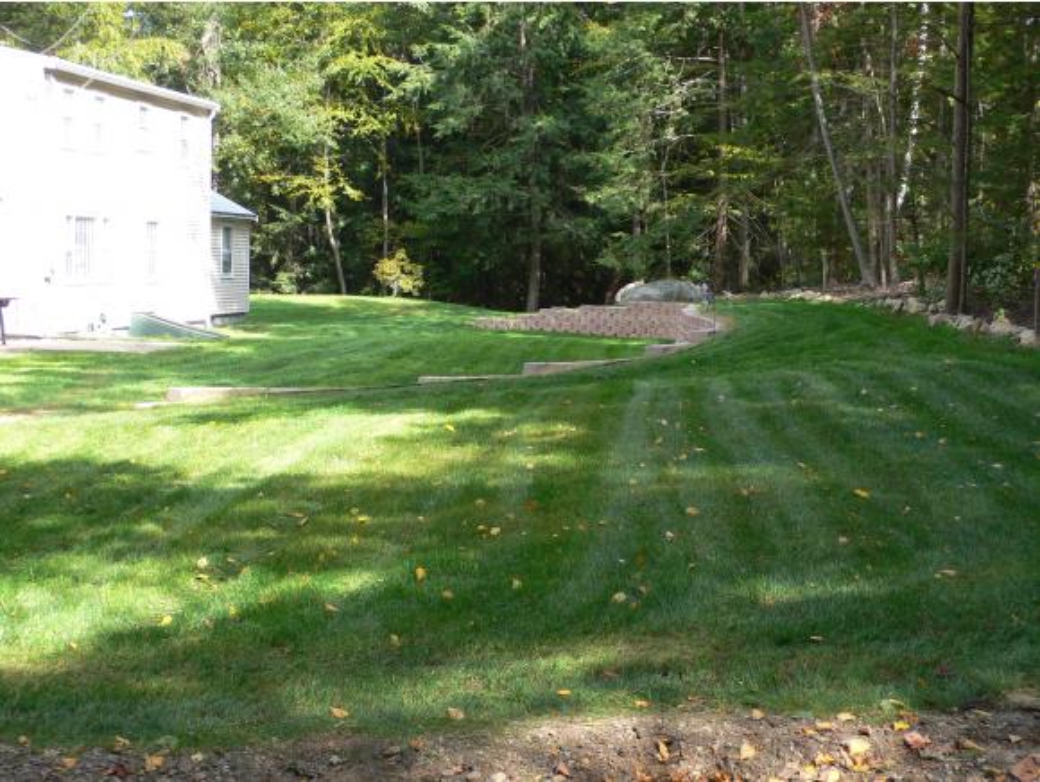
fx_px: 1744
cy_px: 391
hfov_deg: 33.2
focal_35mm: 58
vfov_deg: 25.3
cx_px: 520
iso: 80
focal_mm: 10.8
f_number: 3.6
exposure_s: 1/125
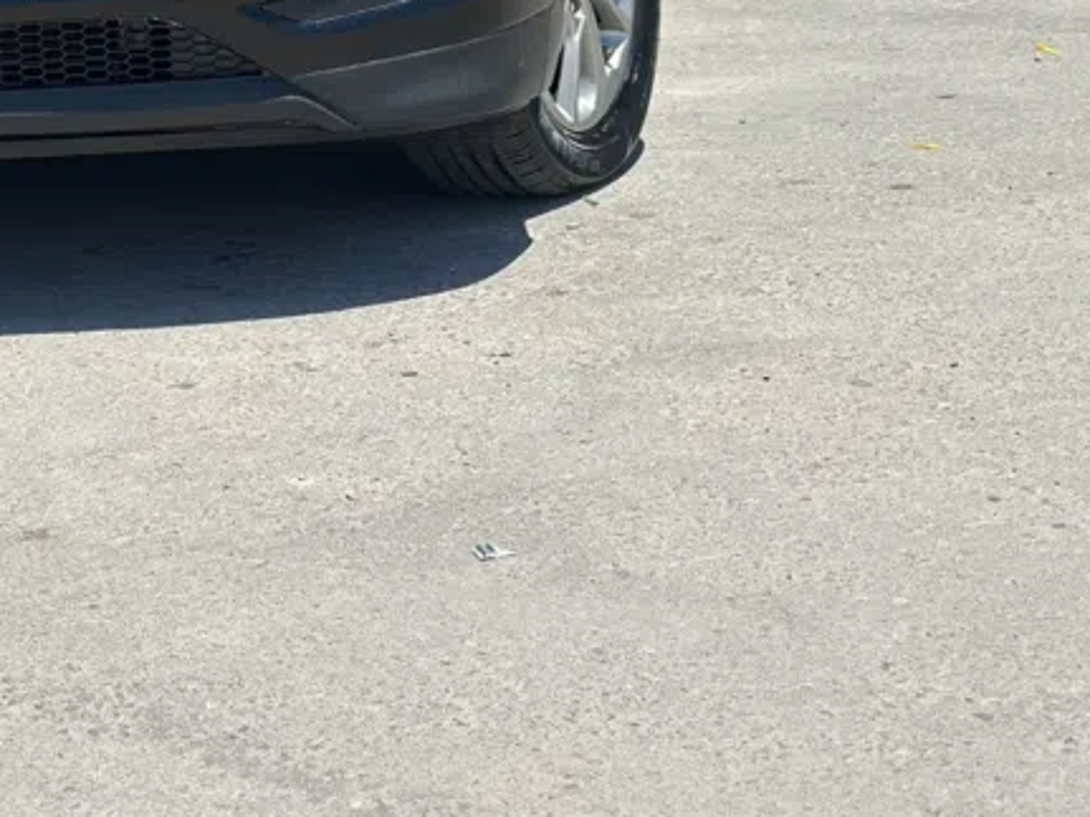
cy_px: -58
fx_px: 3589
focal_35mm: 114
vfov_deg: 12.8
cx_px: -129
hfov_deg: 16.7
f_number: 1.78
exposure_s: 1/6623
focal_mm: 6.86
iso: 100
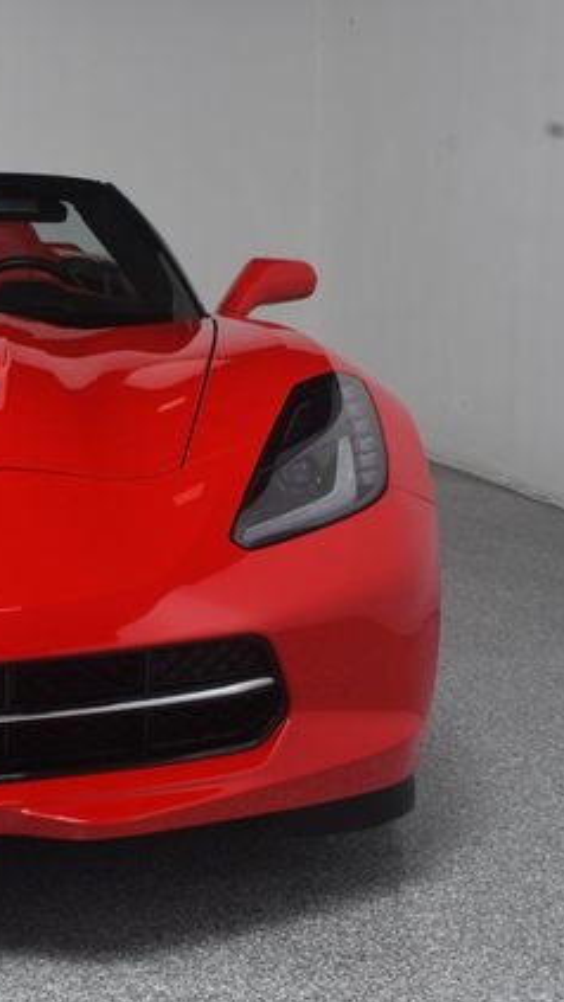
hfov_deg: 15.2
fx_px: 2020
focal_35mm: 76
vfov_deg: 27.9
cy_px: 502
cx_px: -149
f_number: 11
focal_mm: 32
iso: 100
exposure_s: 1/160
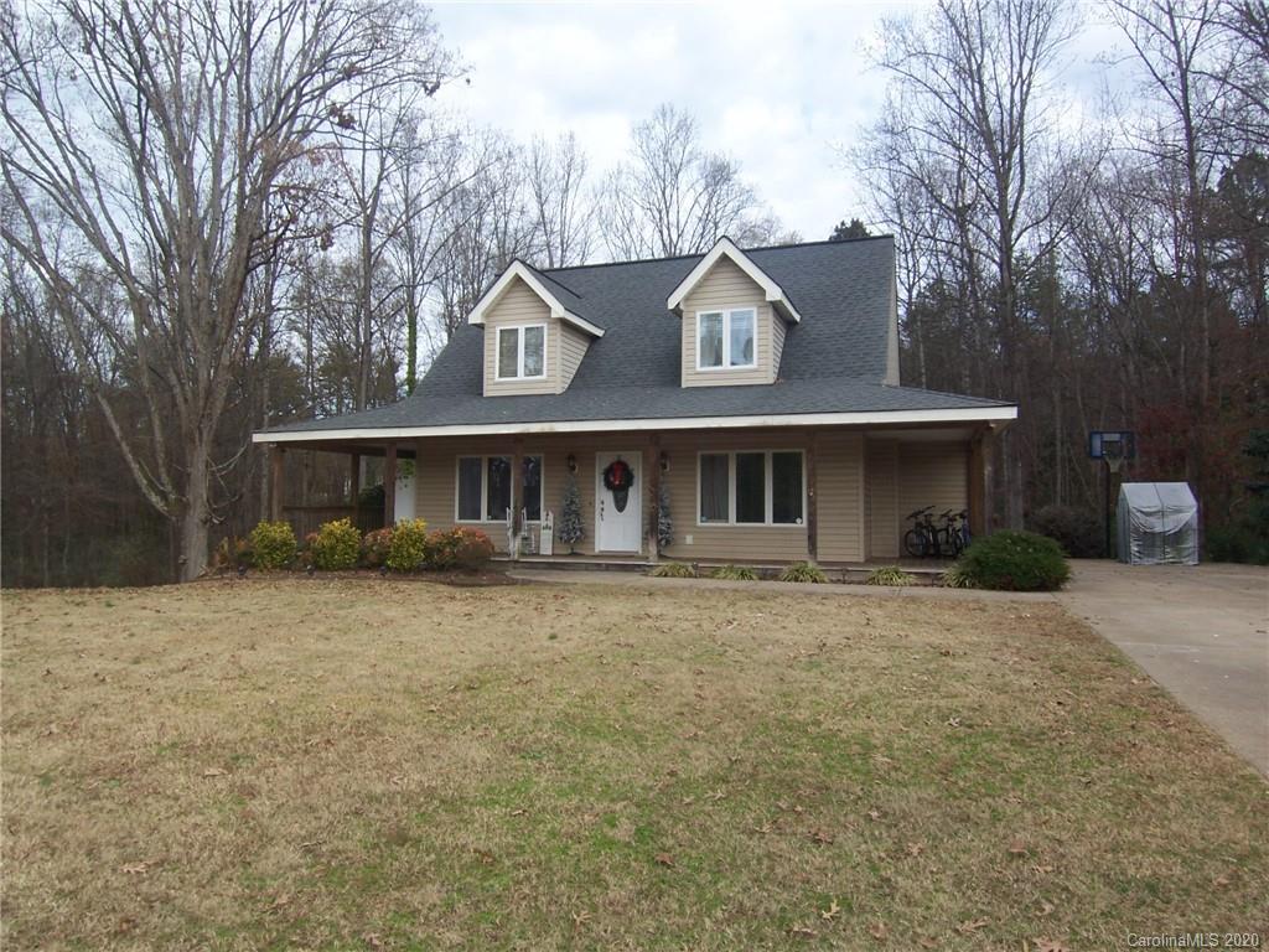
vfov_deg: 58.9
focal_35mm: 23
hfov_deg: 73.9
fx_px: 843
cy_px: 476
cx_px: 634
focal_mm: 3.8
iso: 64
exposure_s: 1/125
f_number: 5.6
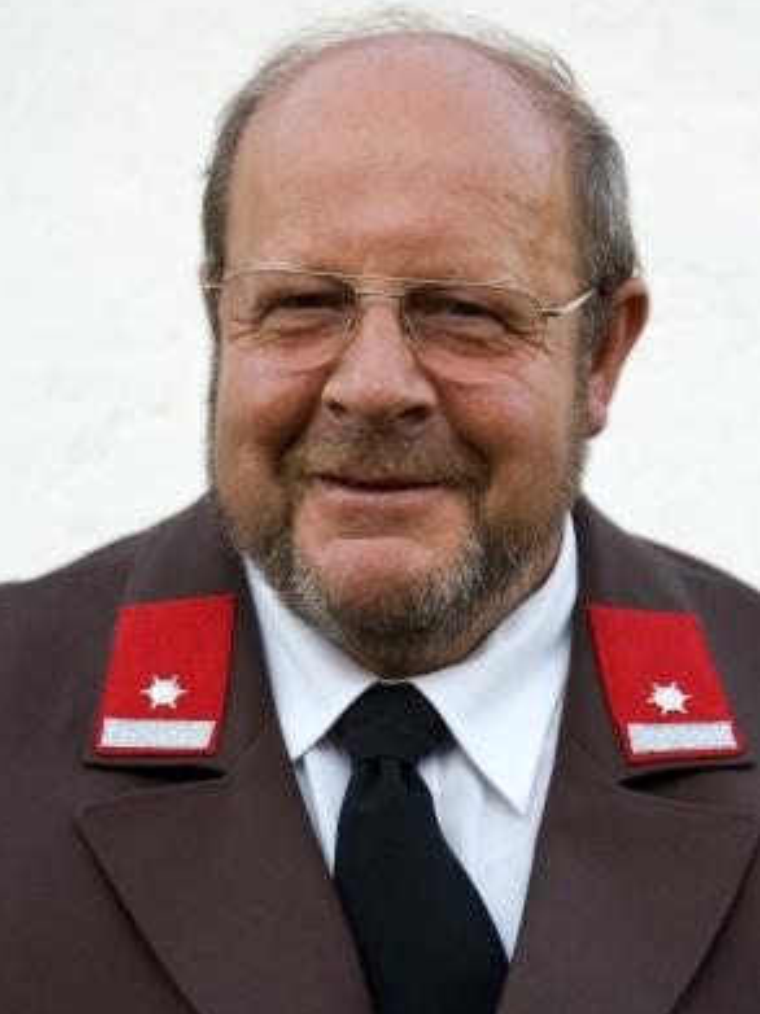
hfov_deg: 19.4
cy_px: 526
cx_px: 376
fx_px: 2226
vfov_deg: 25.7
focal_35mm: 76
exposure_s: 1/80
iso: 200
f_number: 4.5
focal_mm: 46
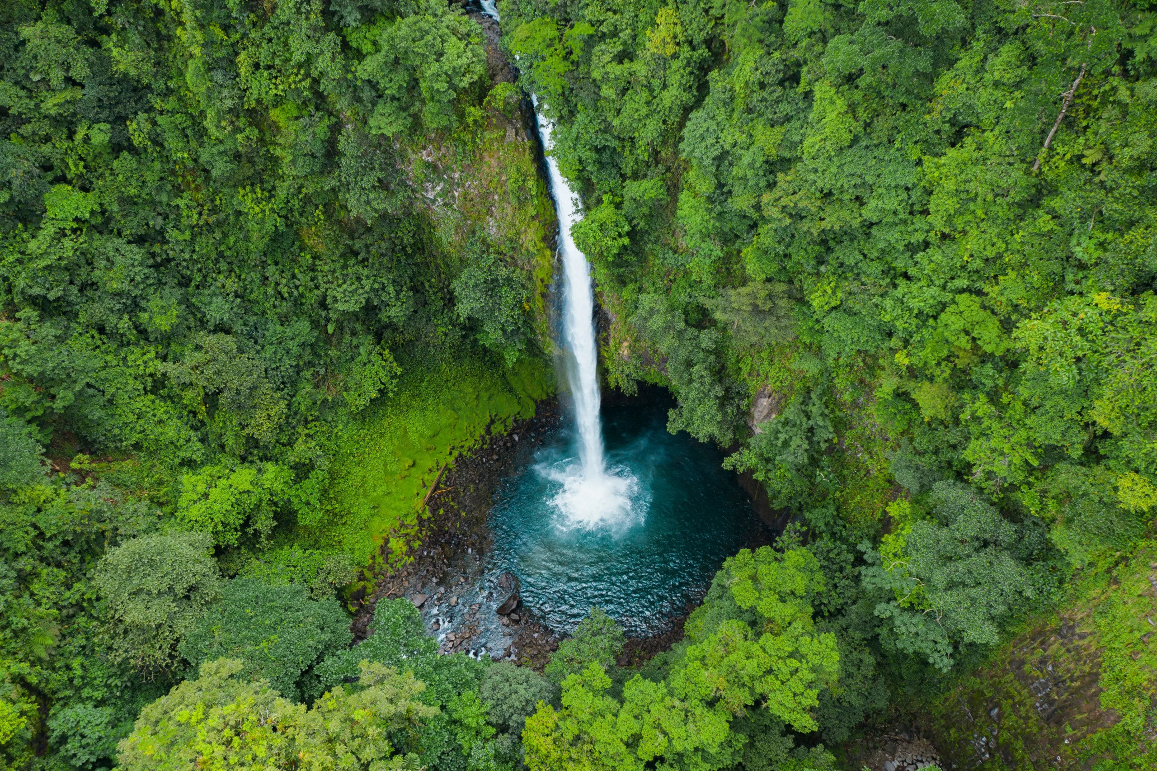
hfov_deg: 65.5
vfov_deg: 46.4
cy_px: 386
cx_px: 578
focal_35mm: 28
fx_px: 900
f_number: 4.5
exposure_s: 1/200
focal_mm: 10.3
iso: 100
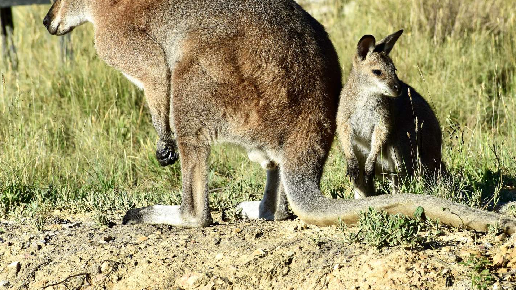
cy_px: 60
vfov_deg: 2.7
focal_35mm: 443
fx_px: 6061
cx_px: 314
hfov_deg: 4.9
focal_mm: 210
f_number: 11
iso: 400
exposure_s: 1/400
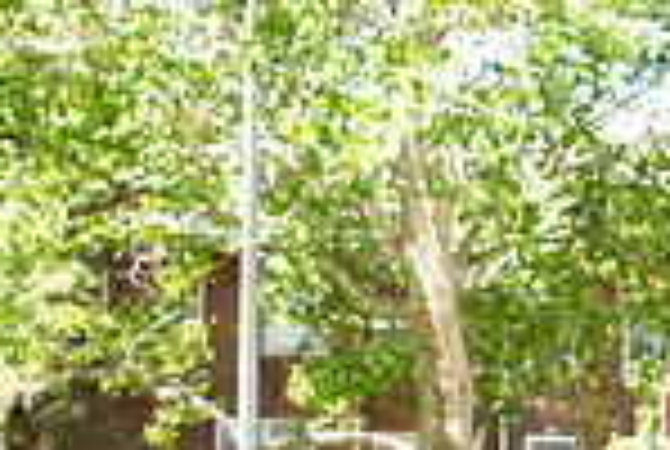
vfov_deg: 8.3
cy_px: 583
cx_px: 800
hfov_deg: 12.3
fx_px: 3040
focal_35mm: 163
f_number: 5.6
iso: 640
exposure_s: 1/400
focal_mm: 42
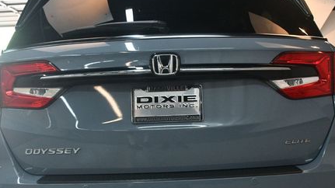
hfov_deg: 48.3
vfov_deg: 28.2
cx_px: 180
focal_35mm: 42
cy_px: 117
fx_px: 373
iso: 1100
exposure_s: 1/125
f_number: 3.5
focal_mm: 18
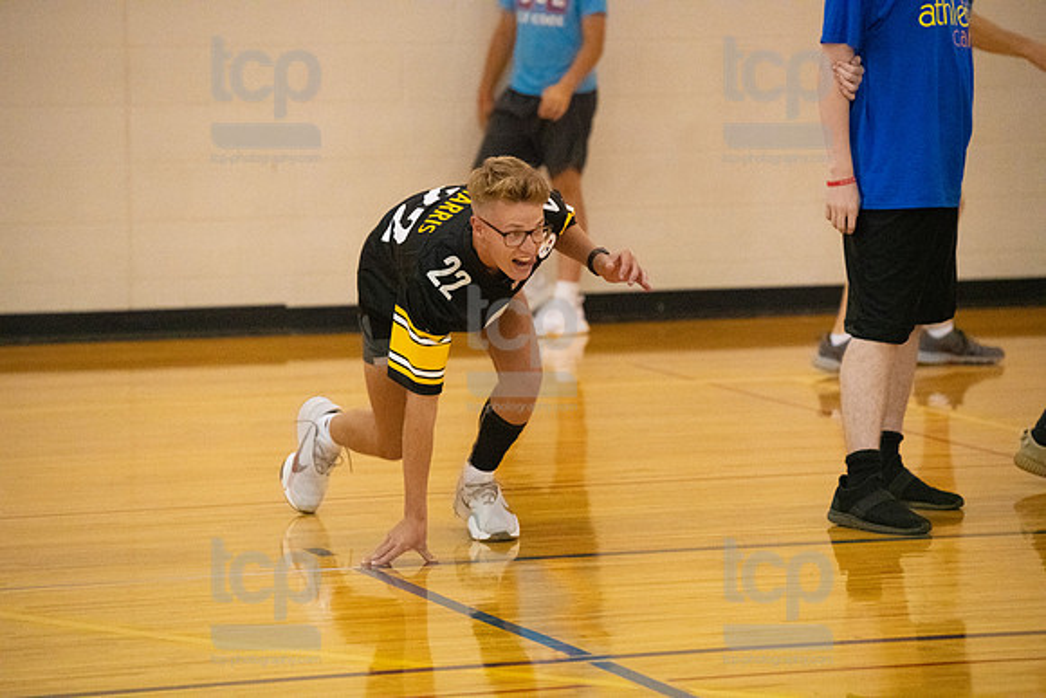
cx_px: 523
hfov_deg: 11.7
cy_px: 349
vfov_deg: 7.9
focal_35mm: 175
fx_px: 5086
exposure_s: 1/800
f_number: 4
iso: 10000
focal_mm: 175
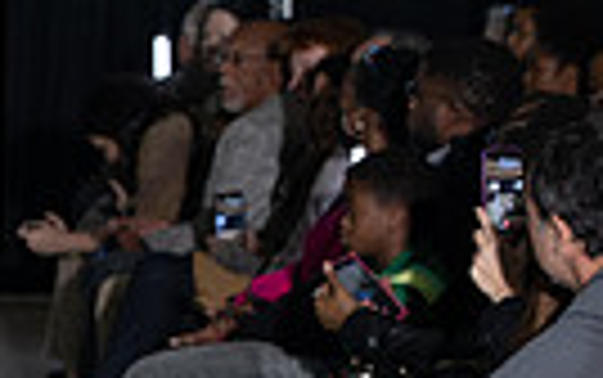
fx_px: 5066
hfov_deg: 6.6
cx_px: -603
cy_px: 547
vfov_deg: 4.3
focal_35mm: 308
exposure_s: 1/160
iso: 1250
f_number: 5.6
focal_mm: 70
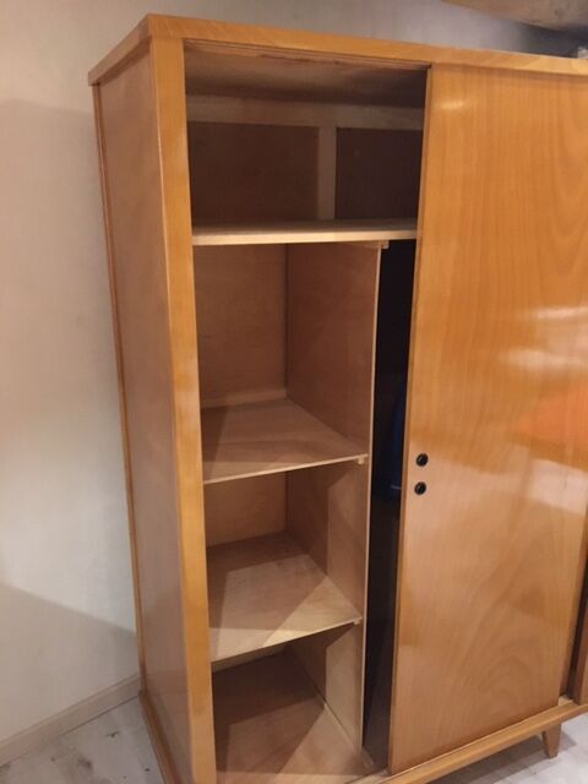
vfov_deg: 61.7
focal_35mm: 29
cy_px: 392
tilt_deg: -17.2
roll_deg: +1.1
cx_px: 294
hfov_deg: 48.2
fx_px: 657
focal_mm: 4.15
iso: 640
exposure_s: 1/17
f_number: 2.2
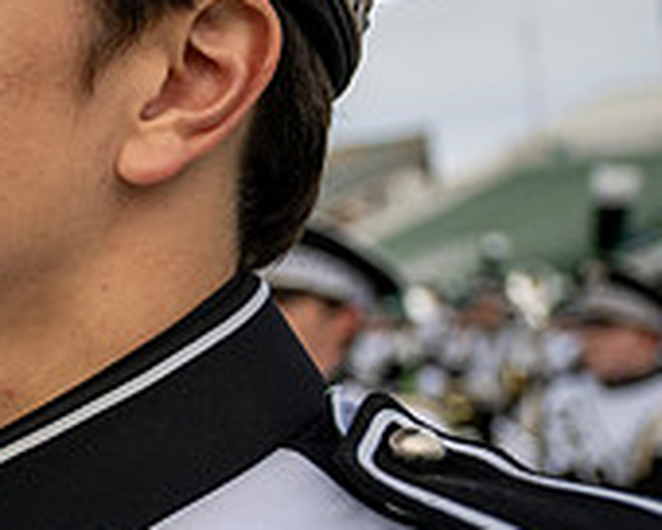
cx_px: -389
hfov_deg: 20.4
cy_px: 275
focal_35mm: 77
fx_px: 1509
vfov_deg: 19.9
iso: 125
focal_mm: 24
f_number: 2.8
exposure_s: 1/500
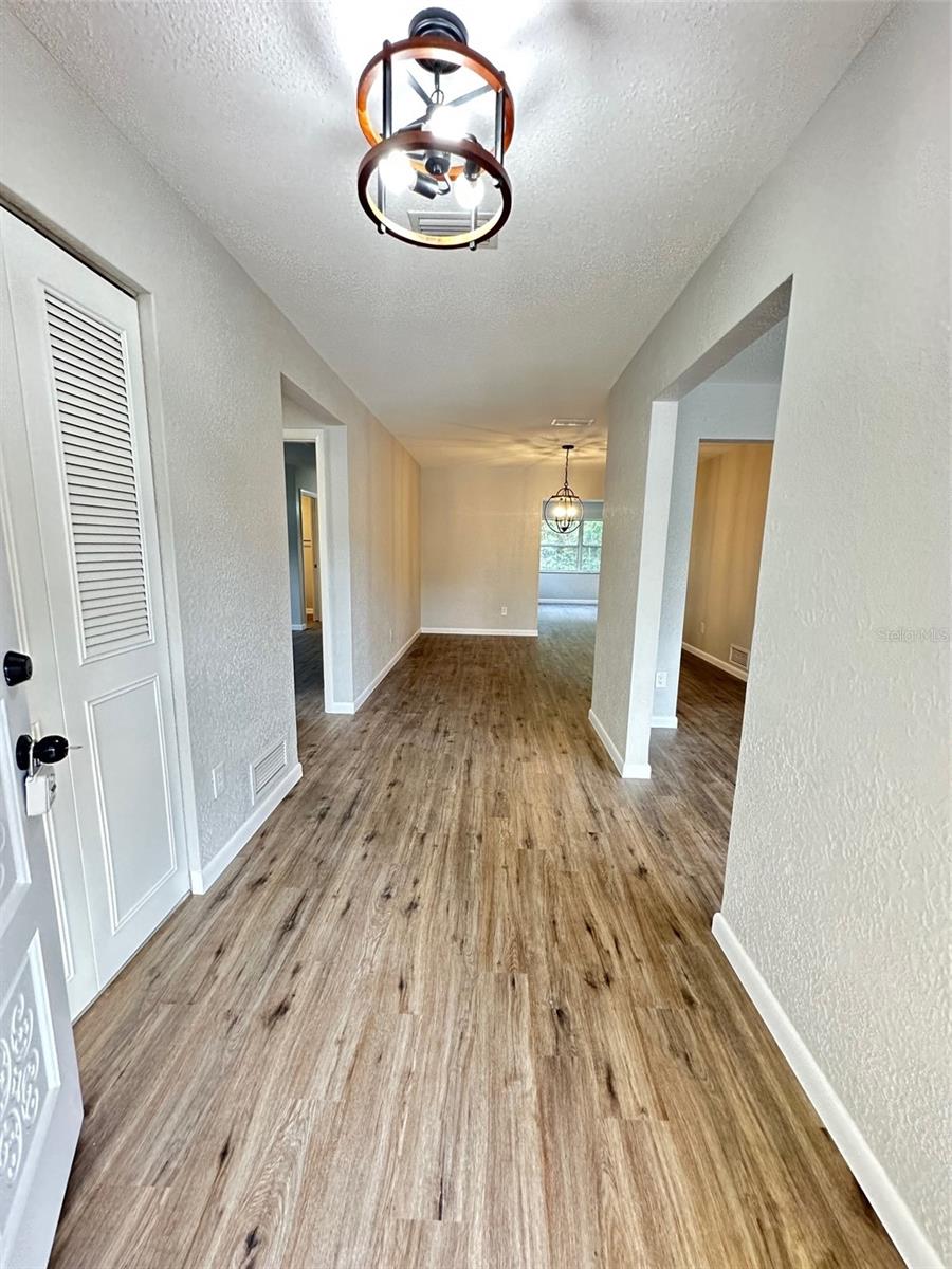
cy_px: 634
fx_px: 513
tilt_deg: -9.8
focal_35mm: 14
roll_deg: -1.3
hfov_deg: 85.7
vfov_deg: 102.1
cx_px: 476
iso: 400
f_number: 2.2
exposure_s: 1/60
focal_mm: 2.22
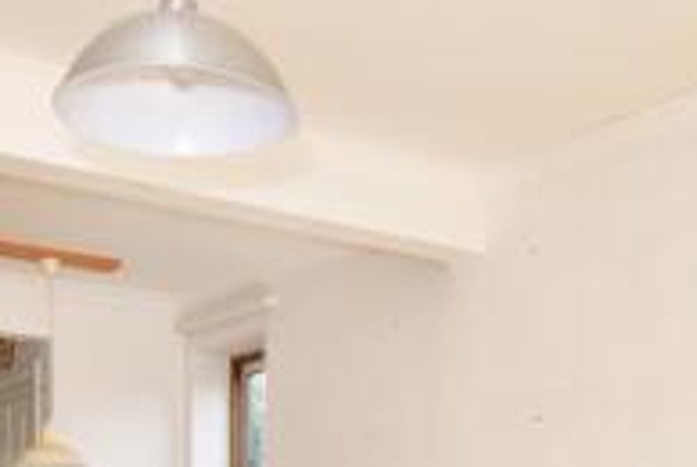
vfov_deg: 22.8
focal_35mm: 54
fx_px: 1047
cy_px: 584
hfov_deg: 36.8
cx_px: 370
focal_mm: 11
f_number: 6.3
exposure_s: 1/60
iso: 200
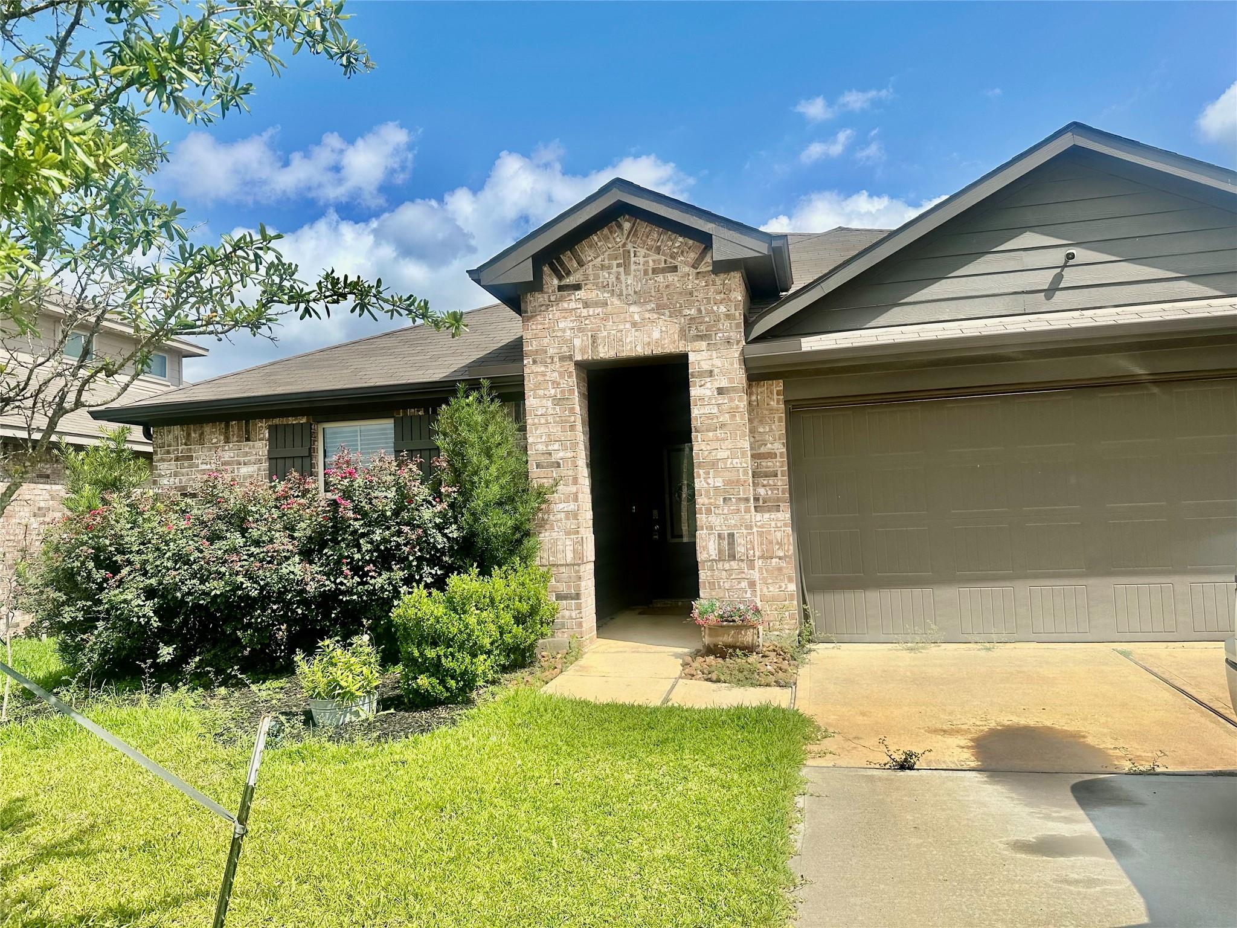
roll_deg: +1.0
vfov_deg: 56.8
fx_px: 858
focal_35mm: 24
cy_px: 464
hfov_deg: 71.6
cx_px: 618
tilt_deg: +5.7
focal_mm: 6.86
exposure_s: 1/5000
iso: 80
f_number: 1.78
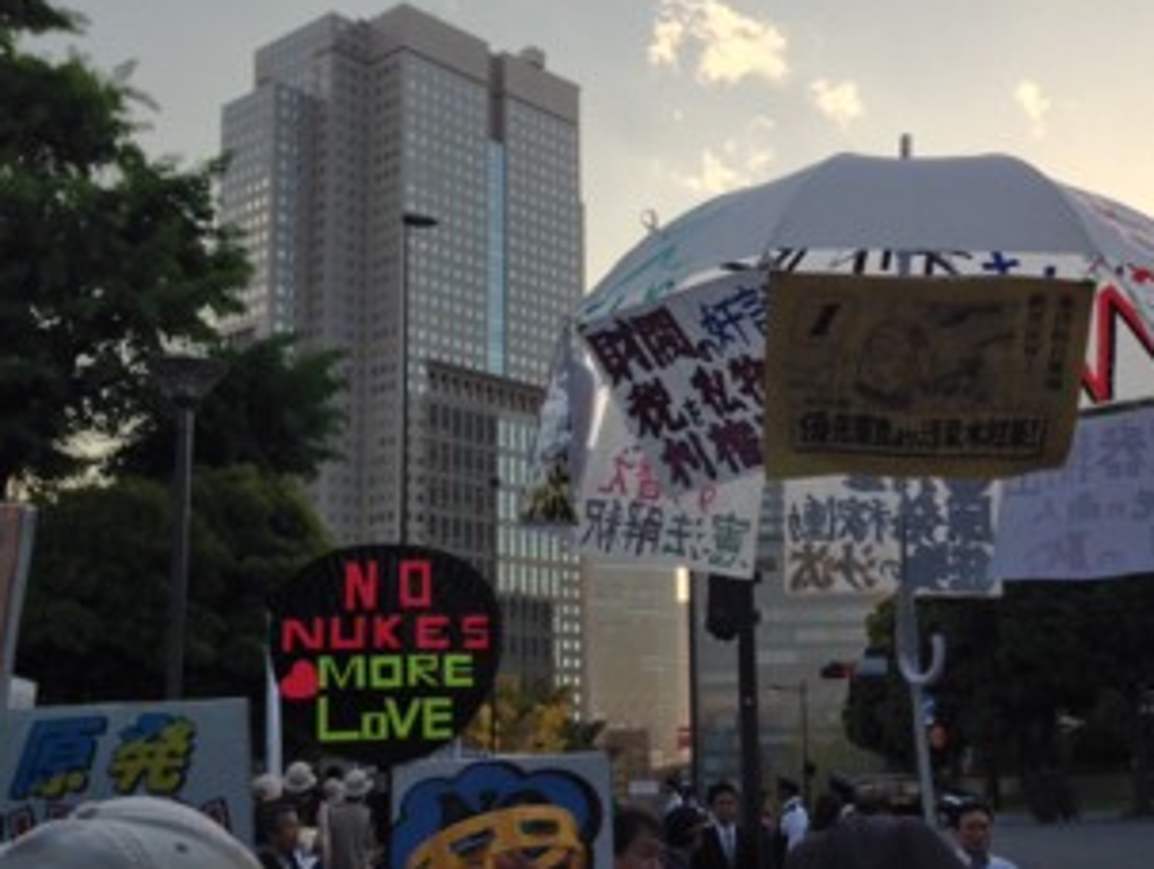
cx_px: 693
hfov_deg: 38.7
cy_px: 469
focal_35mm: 49
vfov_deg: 29.7
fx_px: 1635
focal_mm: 4.12
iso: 50
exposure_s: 1/437
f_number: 2.4
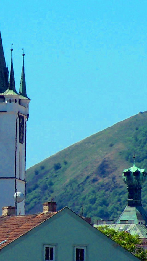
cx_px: 8
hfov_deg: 2.3
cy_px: 162
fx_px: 3646
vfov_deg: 4.1
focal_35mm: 526
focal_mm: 39.5
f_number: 4.5
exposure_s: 1/350
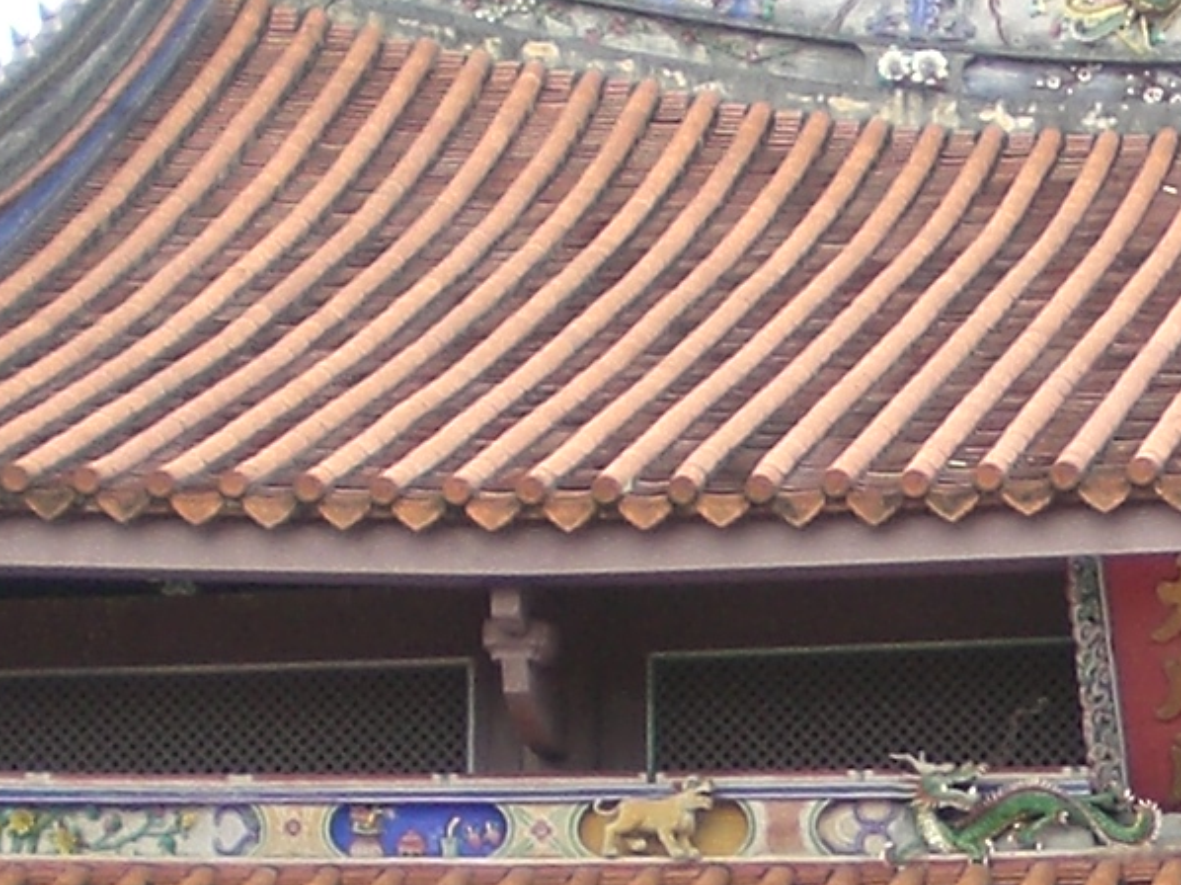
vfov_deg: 8.2
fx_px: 6105
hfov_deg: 10.9
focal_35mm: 179
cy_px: 1092
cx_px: 1301
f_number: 3.1
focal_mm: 6.3
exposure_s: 1/125
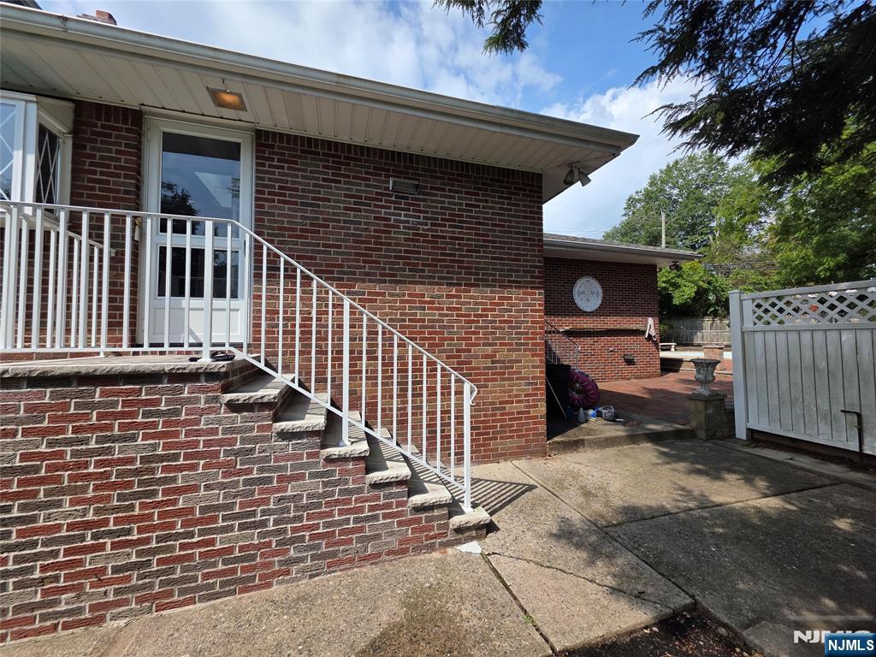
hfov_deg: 106.2
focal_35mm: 13
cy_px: 328
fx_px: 329
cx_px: 438
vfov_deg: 89.9
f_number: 1.9
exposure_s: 1/1723
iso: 40
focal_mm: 2.2
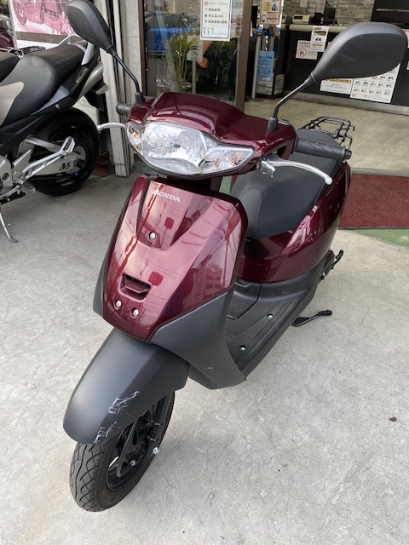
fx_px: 410
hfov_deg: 53.1
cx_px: 204
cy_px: 272
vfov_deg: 67.3
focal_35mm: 26
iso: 32
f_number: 1.8
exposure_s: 1/211
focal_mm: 4.25
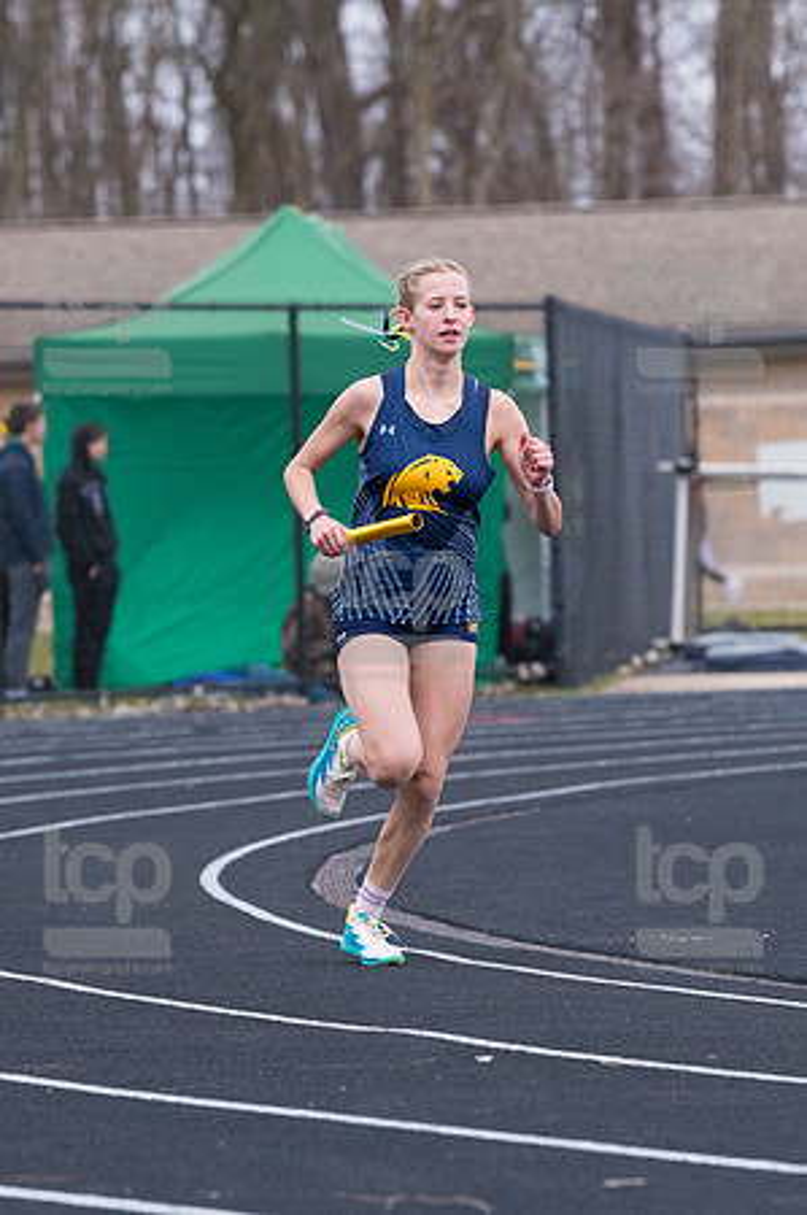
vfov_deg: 7.6
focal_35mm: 270
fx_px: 9099
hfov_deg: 5.1
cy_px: 608
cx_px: 404
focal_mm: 180
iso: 2000
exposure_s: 1/1600
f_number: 5
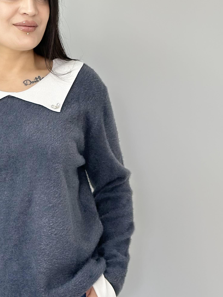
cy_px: 120
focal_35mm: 98
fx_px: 842
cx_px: 19
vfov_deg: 20.0
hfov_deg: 14.9
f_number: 1.78
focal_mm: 6.86
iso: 100
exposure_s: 1/100
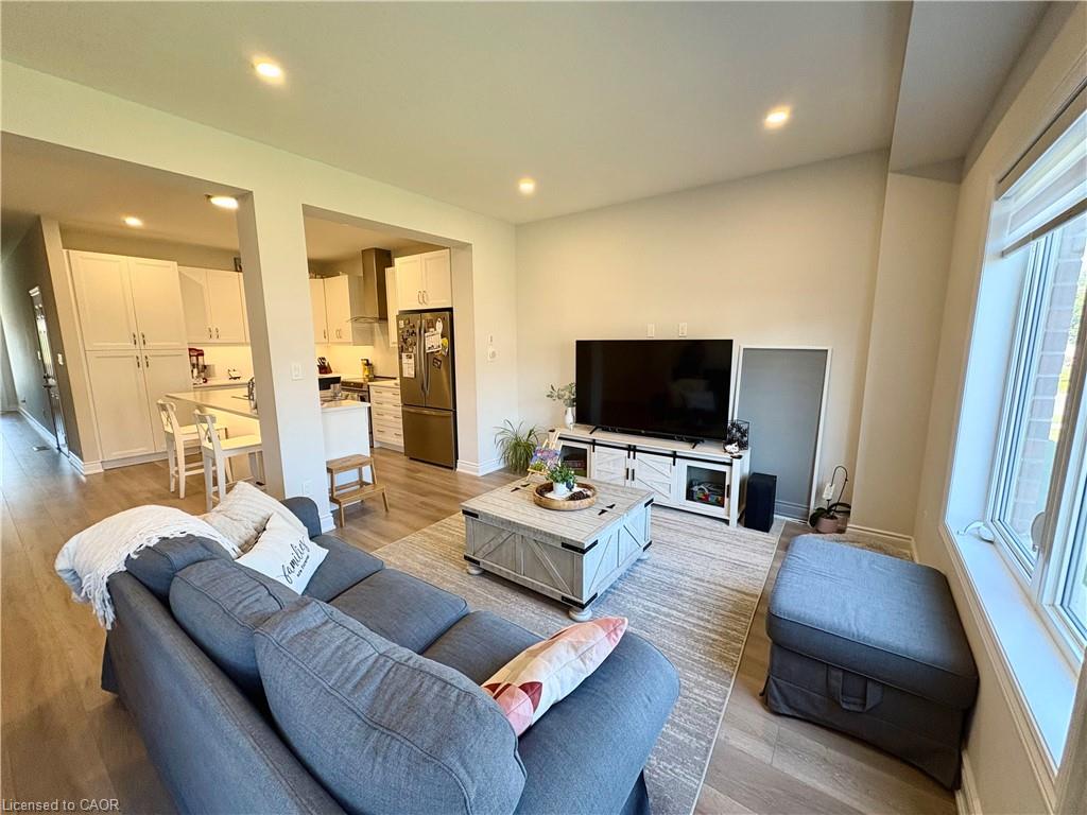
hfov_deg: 102.1
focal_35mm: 14
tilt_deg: -8.8
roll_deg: +0.2
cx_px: 544
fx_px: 440
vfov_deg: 85.7
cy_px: 408
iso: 200
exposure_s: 1/120
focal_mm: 2.22
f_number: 2.2
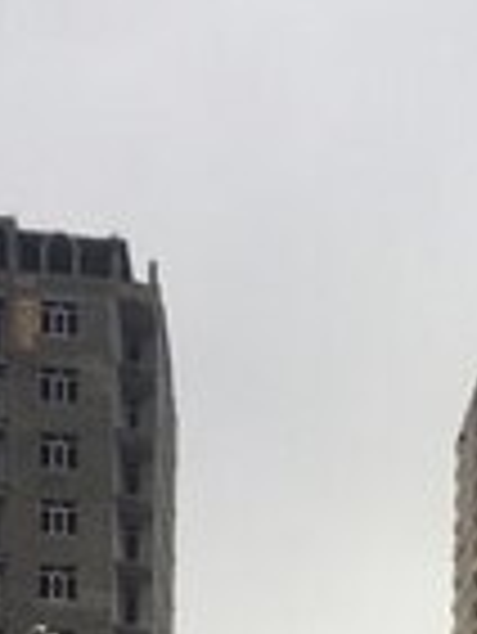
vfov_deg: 16.8
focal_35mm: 102
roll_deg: -0.6
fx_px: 1871
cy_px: 1039
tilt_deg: -0.8
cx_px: 540
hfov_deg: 14.2
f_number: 2.2
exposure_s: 1/860
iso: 32
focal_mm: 4.15
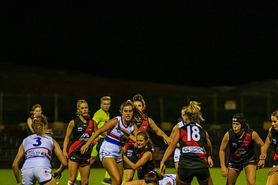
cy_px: 161
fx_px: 2802
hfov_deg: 5.7
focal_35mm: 363
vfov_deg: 3.8
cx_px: 182
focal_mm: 200
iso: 4000
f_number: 2.8
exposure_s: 1/1000
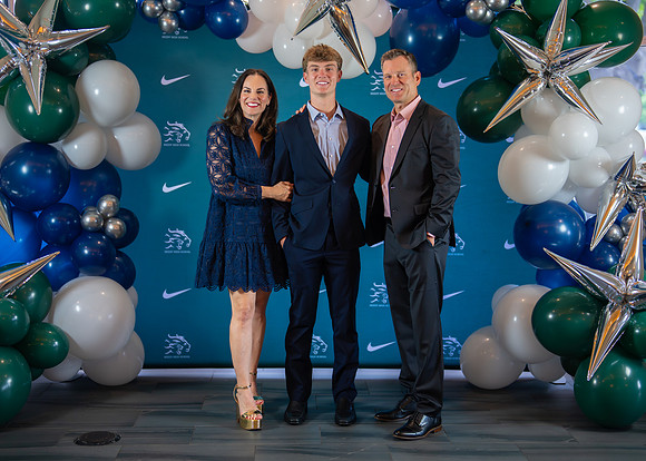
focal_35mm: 54
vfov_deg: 26.4
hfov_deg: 36.4
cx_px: 338
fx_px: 983
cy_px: 230
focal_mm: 50
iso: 1000
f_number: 1.2
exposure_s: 1/400
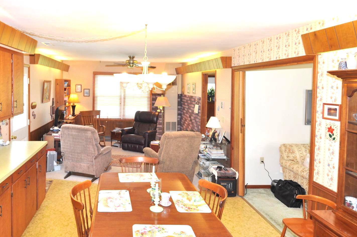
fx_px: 258
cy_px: 96
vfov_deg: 49.2
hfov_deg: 68.5
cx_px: 136
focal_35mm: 26
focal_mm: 12
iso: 400
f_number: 5
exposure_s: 1/100
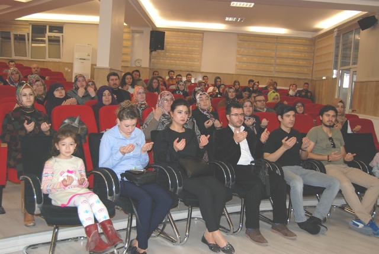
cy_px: 127
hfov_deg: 49.5
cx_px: 190
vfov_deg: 34.3
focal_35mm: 39
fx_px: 411
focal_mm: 26
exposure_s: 1/60
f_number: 4
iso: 400
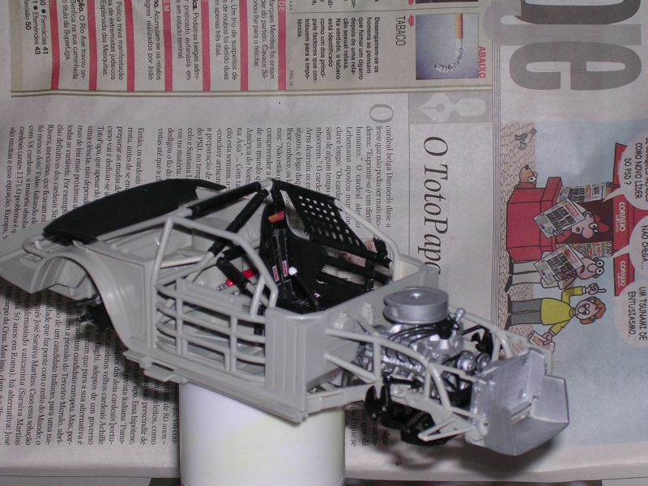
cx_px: 324
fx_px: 2153
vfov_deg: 12.9
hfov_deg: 17.1
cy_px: 243
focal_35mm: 115
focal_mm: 17.4
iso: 100
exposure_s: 1/60.1
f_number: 4.9
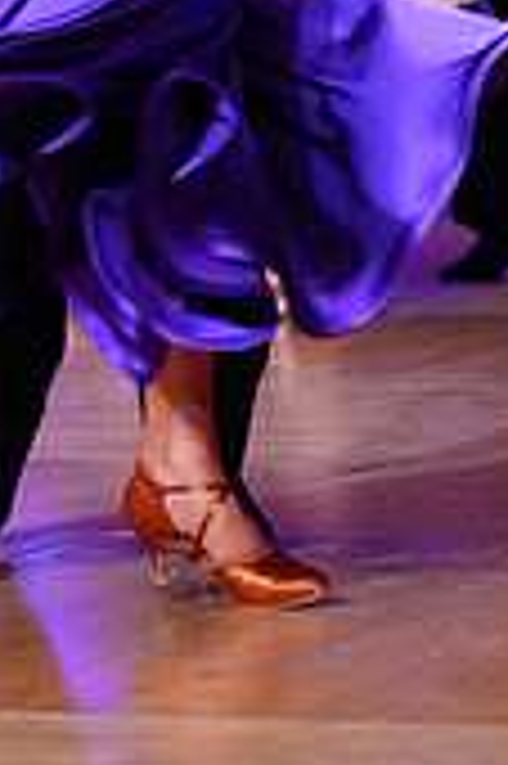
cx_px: -146
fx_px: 6299
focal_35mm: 297
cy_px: -486
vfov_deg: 6.8
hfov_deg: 4.6
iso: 2500
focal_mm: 87
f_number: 2.8
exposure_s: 1/400
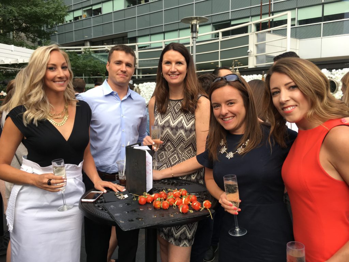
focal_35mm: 29
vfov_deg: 48.2
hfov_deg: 61.7
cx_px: 174
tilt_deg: -4.0
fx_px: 292
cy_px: 131
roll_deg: +0.2
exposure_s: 1/120
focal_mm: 4.15
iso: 40
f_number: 2.2
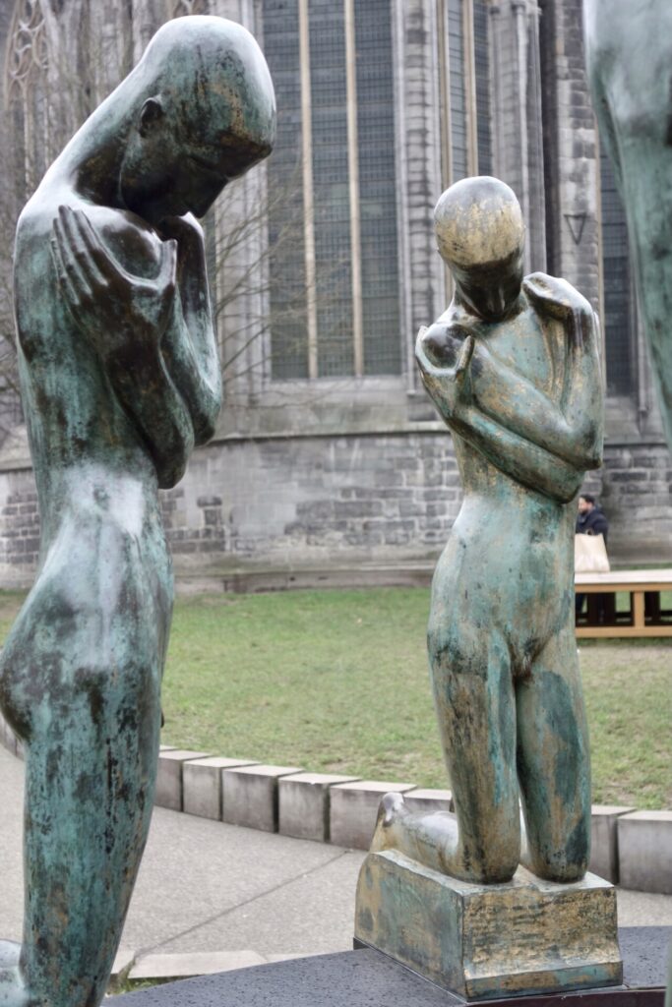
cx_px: 336
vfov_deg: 33.4
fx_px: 1679
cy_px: 504
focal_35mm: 60
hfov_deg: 22.6
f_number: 3.5
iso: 160
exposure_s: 1/80
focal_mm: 22.25
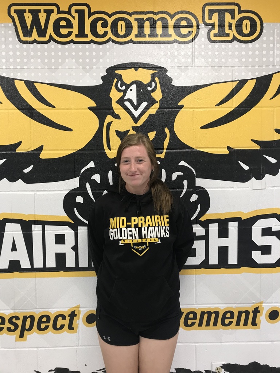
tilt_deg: -2.3
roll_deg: +0.9
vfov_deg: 63.4
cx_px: 140
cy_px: 186
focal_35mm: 28
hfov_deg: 49.7
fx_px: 302
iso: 32
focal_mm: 3.99
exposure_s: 1/30
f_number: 1.8
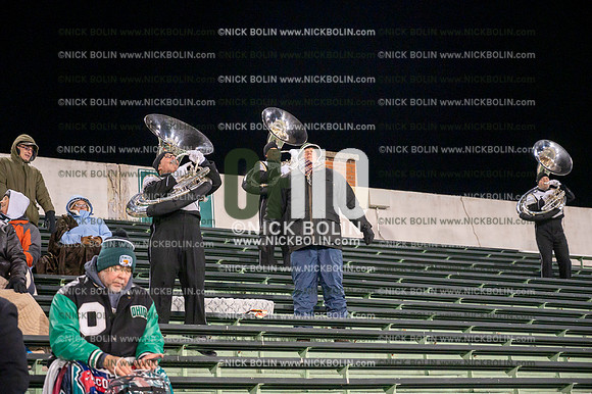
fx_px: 1150
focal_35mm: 70
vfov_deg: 19.4
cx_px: 296
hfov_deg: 28.9
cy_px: 197
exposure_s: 1/640
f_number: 4.5
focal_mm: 70
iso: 5000
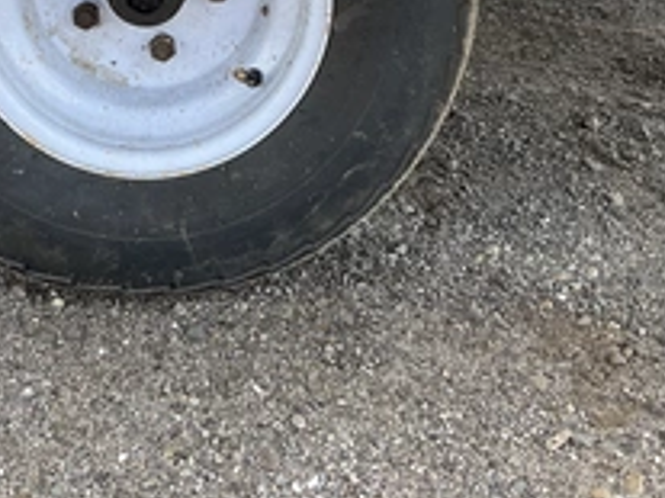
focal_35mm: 56
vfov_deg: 25.1
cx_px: 193
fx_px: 1075
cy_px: 29
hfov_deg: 33.9
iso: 25
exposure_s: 1/412
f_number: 1.8
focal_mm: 3
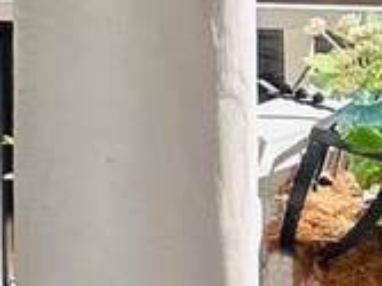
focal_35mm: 199
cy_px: -76
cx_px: -1043
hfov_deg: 7.6
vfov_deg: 7.4
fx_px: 2194
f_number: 1.5
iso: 50
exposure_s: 1/873
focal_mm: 5.7
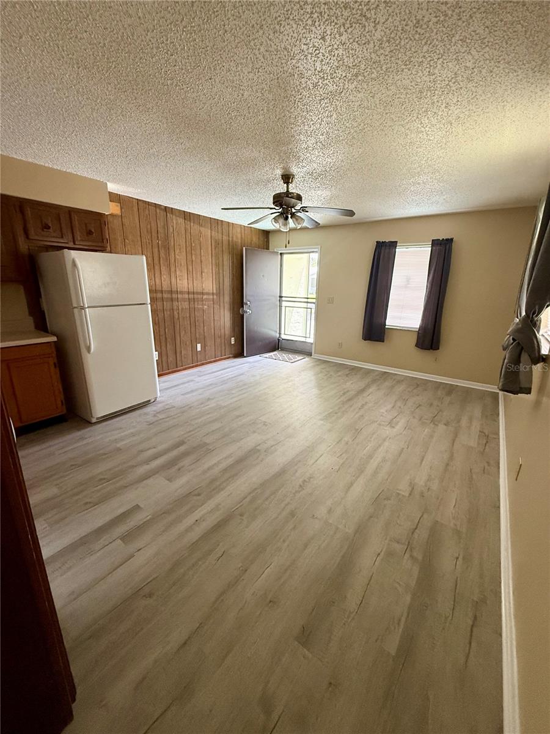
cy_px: 367
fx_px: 297
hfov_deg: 85.7
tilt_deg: -15.4
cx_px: 275
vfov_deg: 102.1
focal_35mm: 14
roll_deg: -1.7
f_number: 2.2
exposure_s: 1/73
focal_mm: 2.22
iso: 320
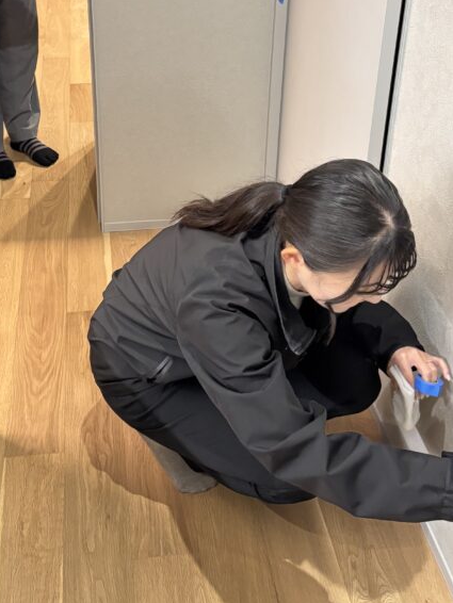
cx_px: 199
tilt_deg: -26.5
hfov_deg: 30.9
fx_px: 819
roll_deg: -1.5
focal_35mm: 47
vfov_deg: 39.3
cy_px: 147
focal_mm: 5.96
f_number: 1.6
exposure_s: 1/60
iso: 320
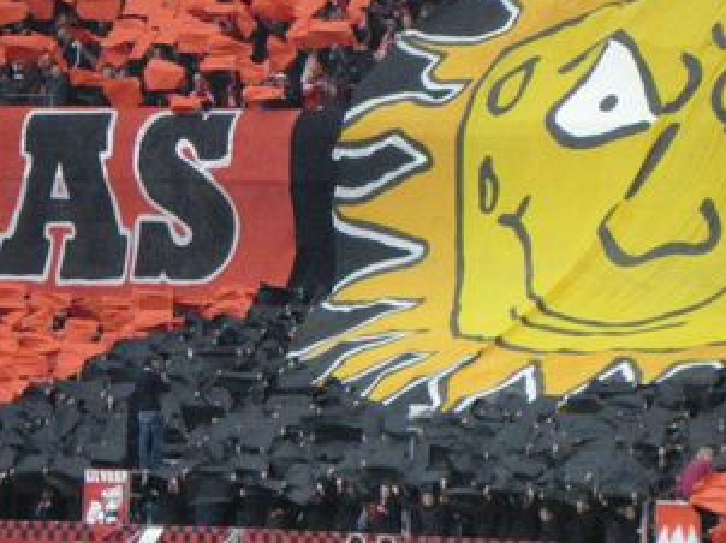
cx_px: 391
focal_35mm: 498
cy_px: 90
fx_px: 10436
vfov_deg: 3.0
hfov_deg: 4.0
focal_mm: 44.1
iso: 800
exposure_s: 1/80
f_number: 5.4
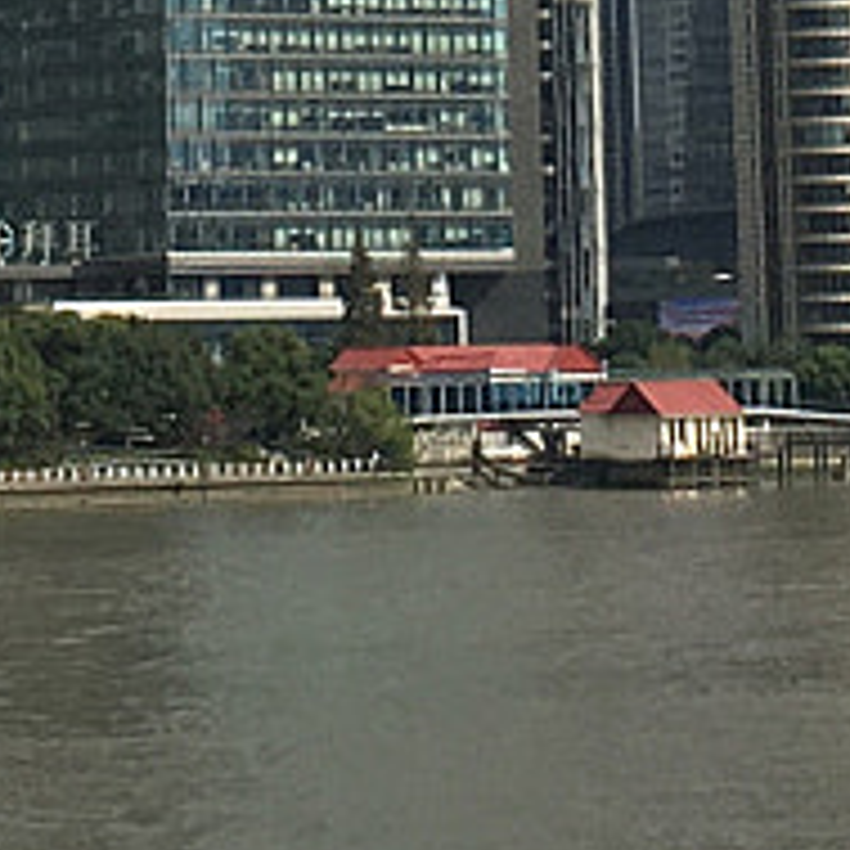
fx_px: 6028
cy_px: -1282
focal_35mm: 217
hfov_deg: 8.1
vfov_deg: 7.5
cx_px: 441
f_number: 2.2
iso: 25
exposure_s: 1/2959
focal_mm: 4.15
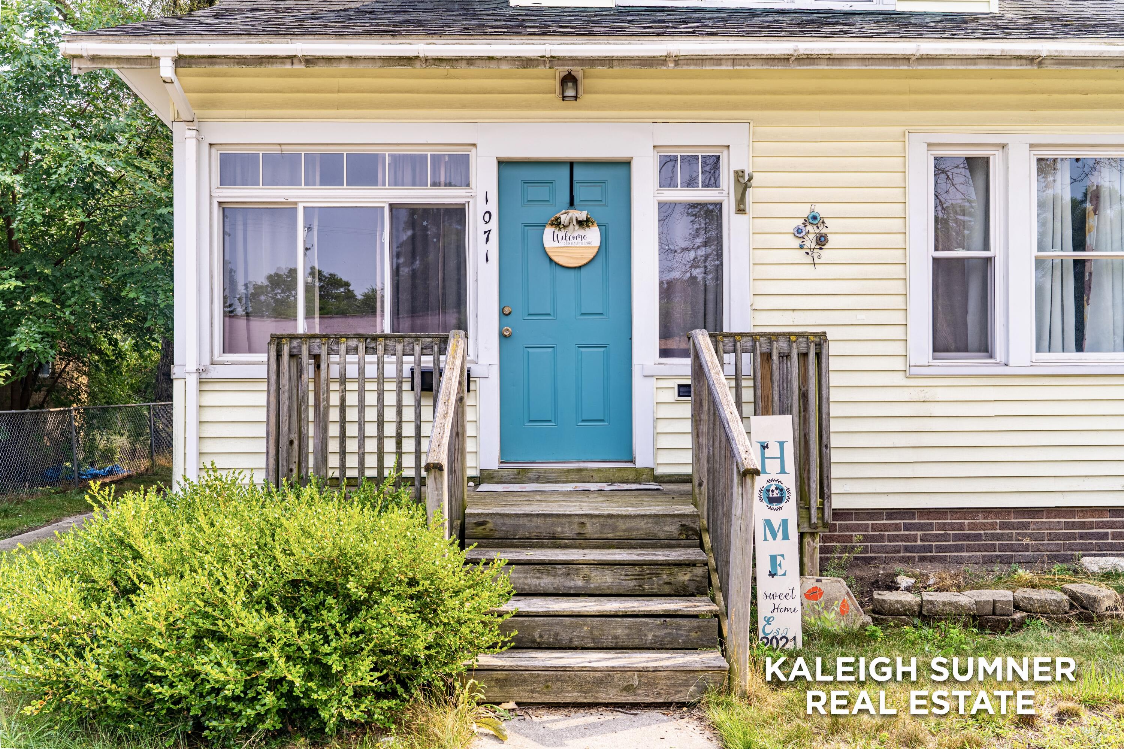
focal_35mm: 35
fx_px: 1093
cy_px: 374
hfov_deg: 54.4
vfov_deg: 37.9
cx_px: 562
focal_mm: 35
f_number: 8
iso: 100
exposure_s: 1/500
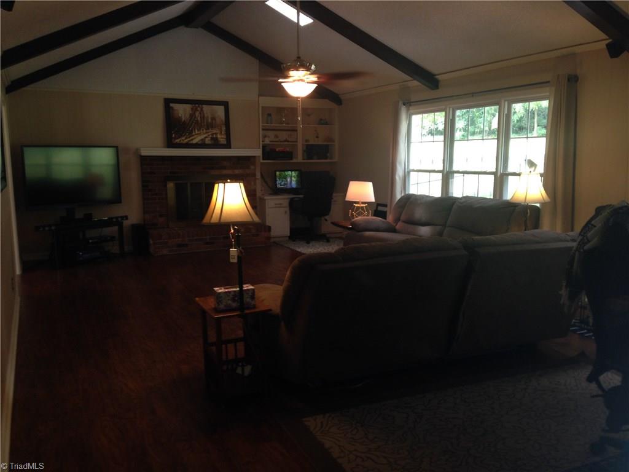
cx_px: 314
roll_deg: -1.9
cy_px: 236
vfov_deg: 42.9
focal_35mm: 33
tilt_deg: -8.6
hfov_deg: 55.4
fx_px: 600
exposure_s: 1/20
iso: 80
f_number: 2.4
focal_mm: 4.12
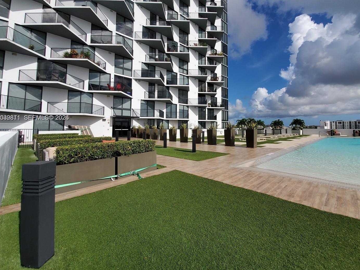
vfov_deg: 81.4
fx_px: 156
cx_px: 196
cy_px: 118
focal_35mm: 15
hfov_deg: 97.9
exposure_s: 1/2054
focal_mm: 1.8
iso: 50
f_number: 2.2
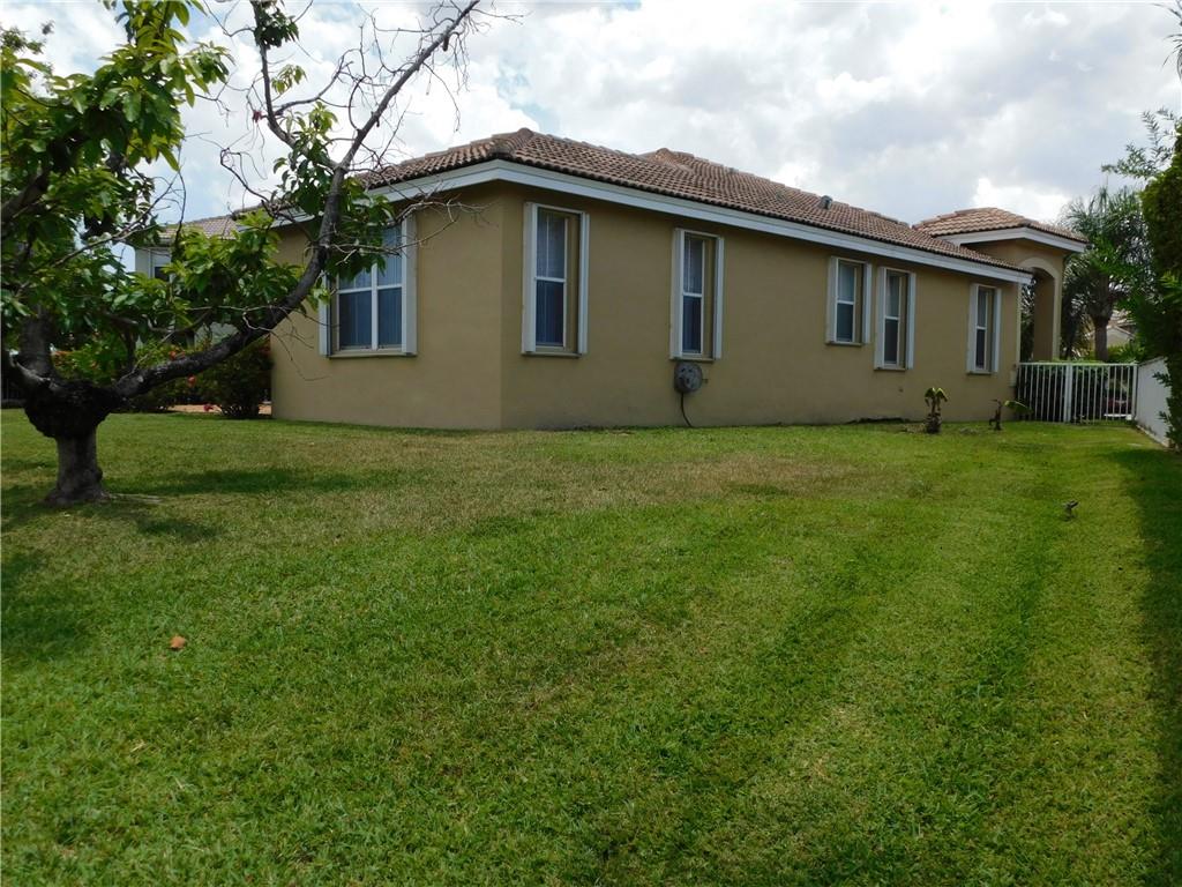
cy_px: 444
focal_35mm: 30
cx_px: 591
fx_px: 1024
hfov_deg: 60.0
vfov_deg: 46.8
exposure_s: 1/1500
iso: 125
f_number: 3.2
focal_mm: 5.3
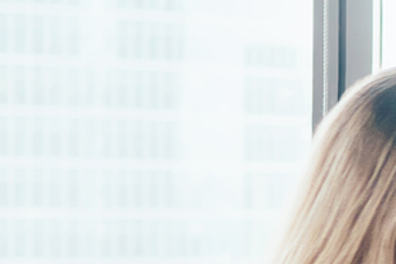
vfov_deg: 5.1
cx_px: 1273
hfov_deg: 6.8
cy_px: 322
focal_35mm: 266
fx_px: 2926
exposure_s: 1/400
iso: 800
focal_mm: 35
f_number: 2.2
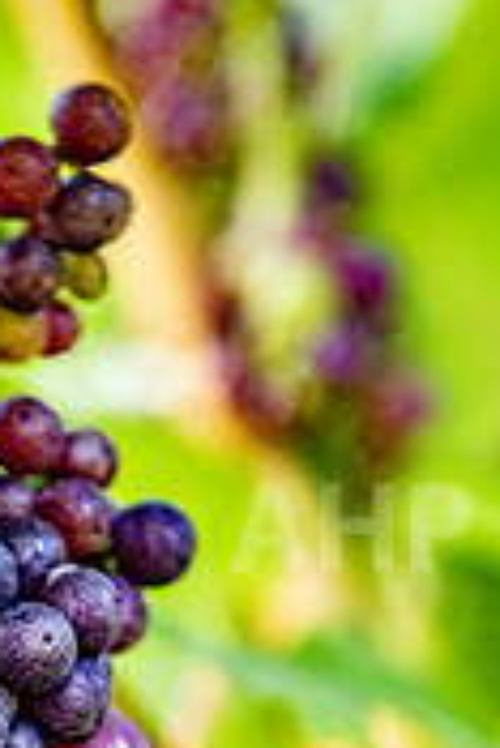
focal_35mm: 180
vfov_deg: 11.3
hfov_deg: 7.6
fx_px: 3742
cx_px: -68
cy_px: 816
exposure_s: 1/500
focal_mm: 70
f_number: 5.6
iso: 2000
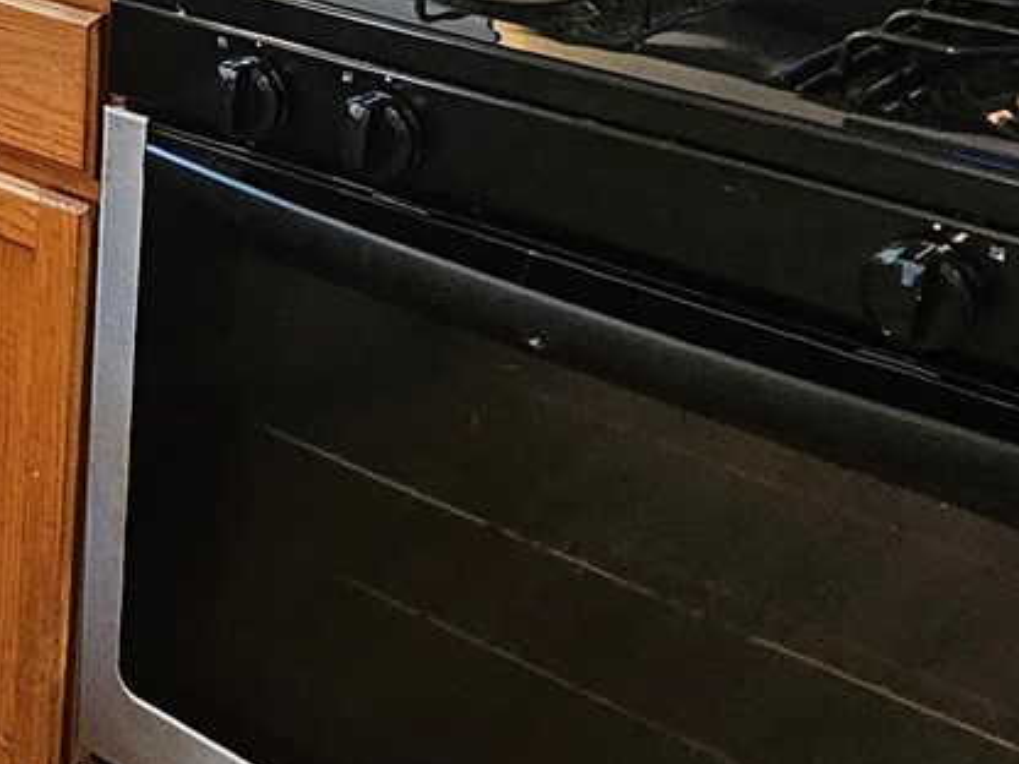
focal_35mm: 64
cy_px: -66
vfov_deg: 21.8
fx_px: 1884
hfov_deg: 24.9
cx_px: -412
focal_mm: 2.2
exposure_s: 1/40
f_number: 2.2
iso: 320
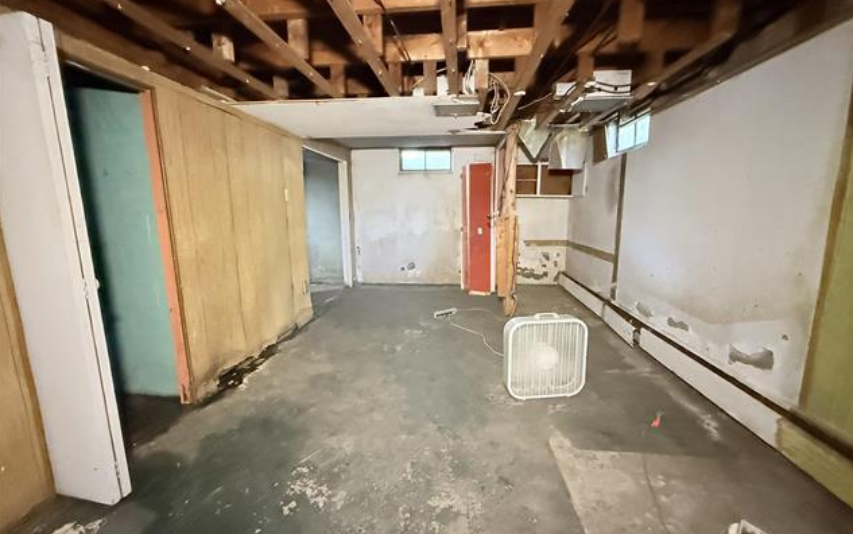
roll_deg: -0.1
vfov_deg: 74.8
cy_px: 266
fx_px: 349
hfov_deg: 101.4
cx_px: 429
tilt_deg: -9.5
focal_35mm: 15
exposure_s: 1/30
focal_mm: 2.22
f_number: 2.2
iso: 1600
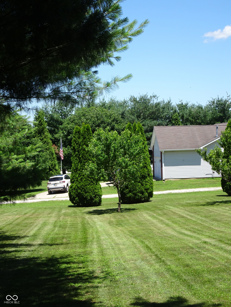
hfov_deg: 22.9
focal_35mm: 64
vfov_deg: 30.3
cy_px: 154
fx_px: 569
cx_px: 116
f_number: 4.5
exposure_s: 1/400
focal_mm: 10.95
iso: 80
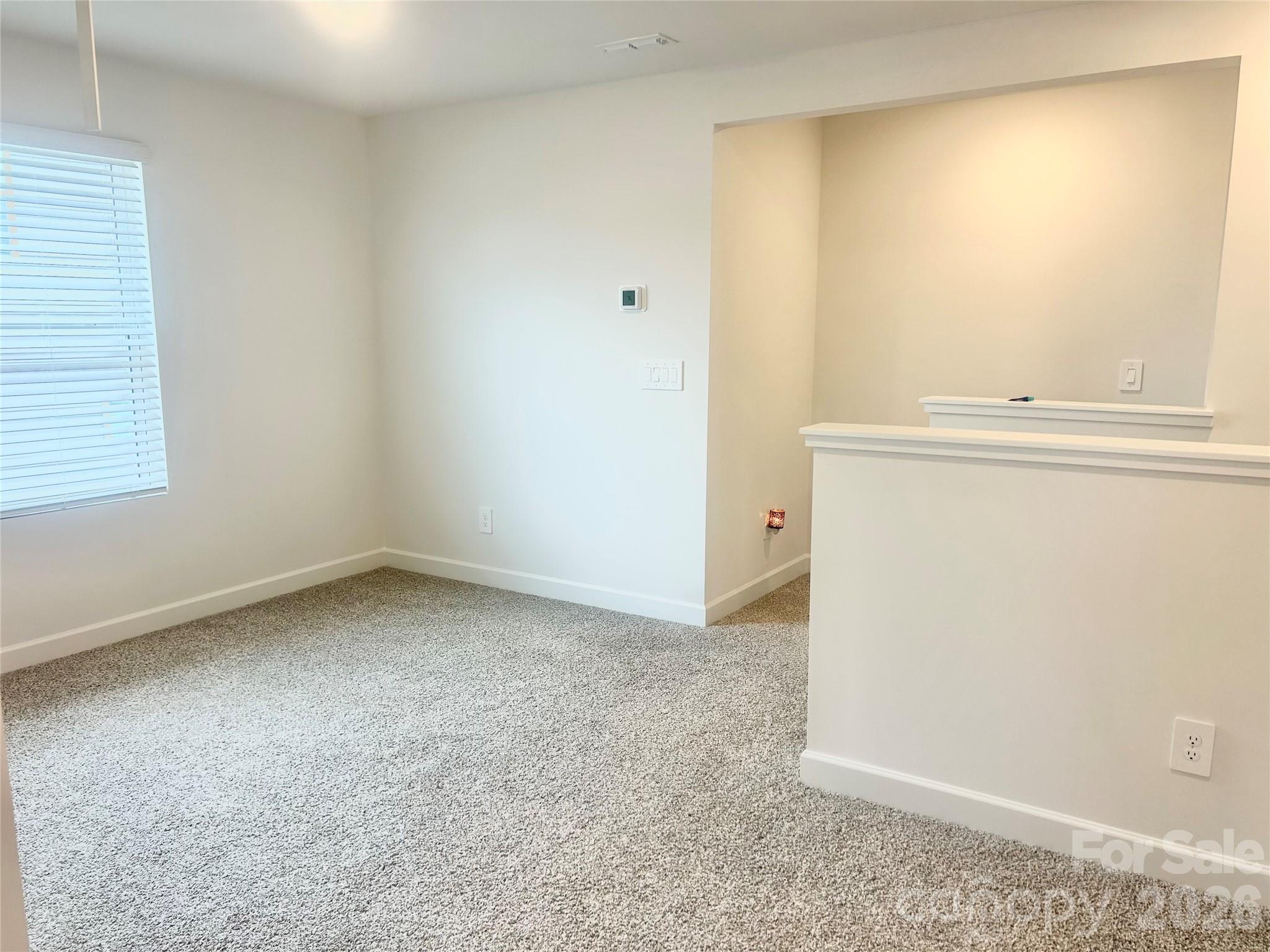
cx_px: 635
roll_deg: +0.1
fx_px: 954
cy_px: 476
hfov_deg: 67.3
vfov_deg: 53.1
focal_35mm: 26
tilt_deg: -9.0
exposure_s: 1/120
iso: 50
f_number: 1.5
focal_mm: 5.7
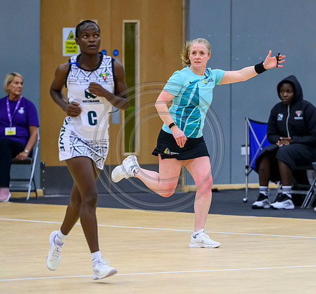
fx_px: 3780
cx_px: 201
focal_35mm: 379
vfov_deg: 4.5
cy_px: 201
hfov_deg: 4.8
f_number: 3.2
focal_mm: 200
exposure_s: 1/1000
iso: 4000
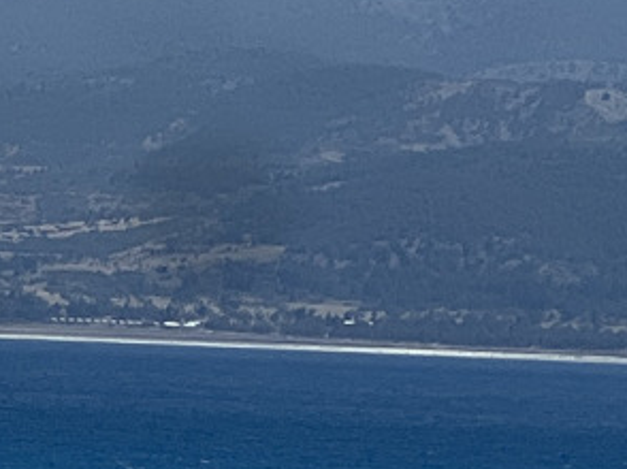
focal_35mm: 524
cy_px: -36
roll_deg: -1.6
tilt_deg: +1.8
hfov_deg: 3.7
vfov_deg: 2.8
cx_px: -1318
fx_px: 9483
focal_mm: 9
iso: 32
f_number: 2.8
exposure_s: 1/1429
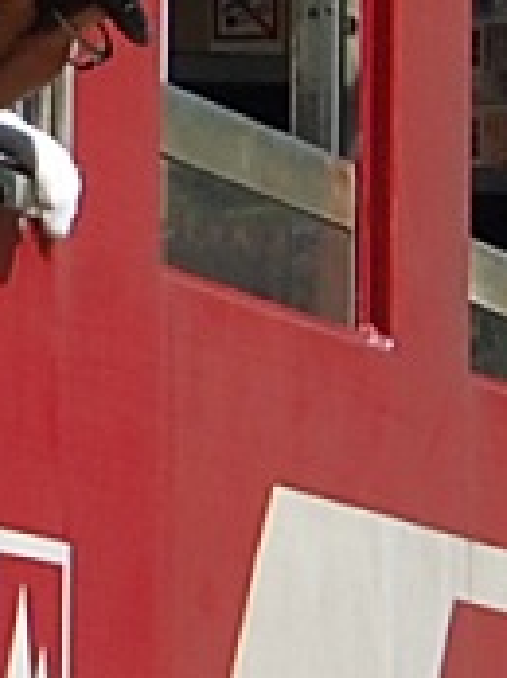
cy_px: 277
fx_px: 13743
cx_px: -370
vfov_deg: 2.8
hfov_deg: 2.1
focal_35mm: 702
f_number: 10
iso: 280
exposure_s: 1/250
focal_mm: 50
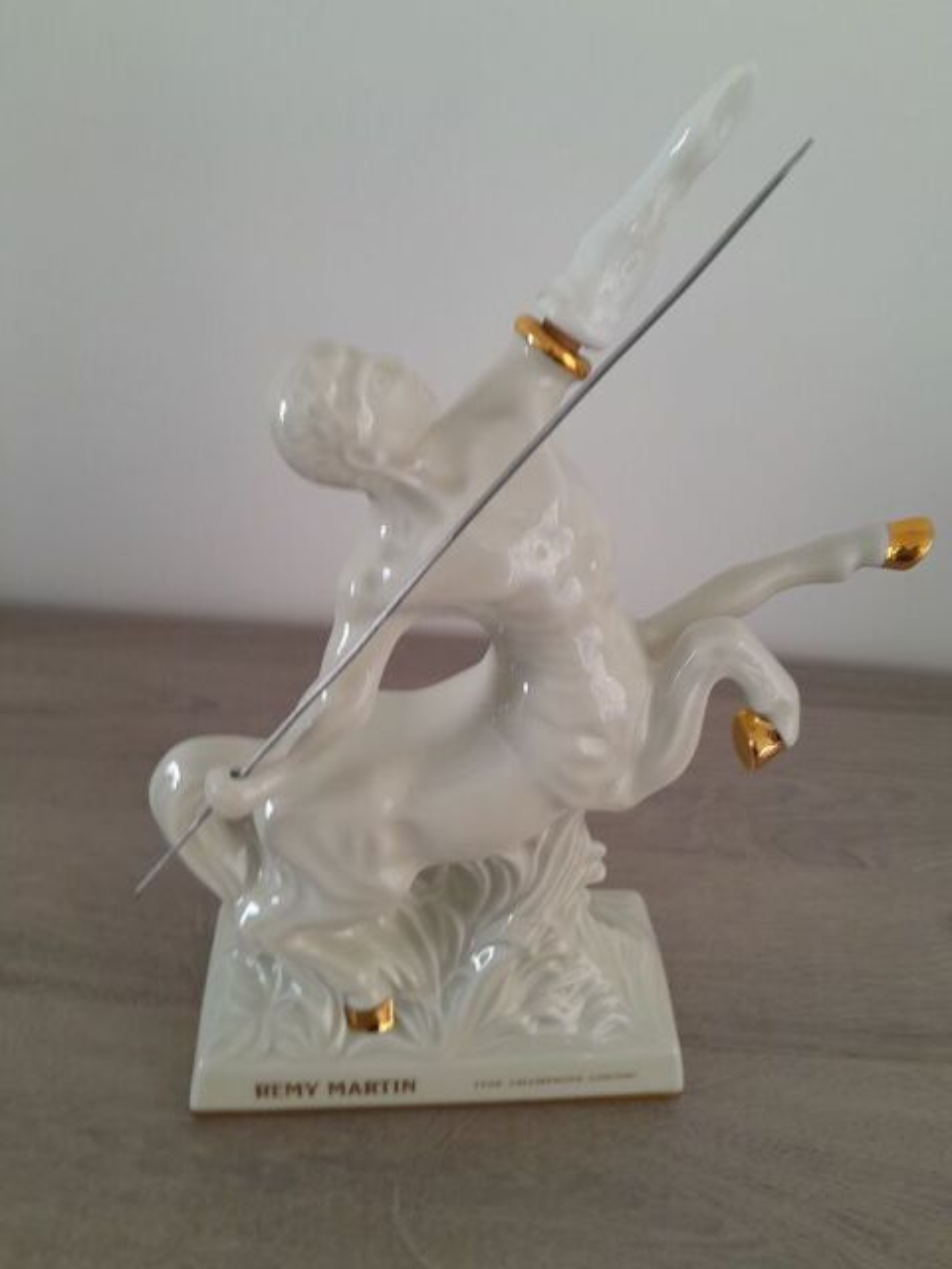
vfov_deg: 67.3
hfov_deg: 53.1
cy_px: 634
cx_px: 476
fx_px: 953
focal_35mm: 26
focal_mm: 3.98
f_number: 1.8
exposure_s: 1/50
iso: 80
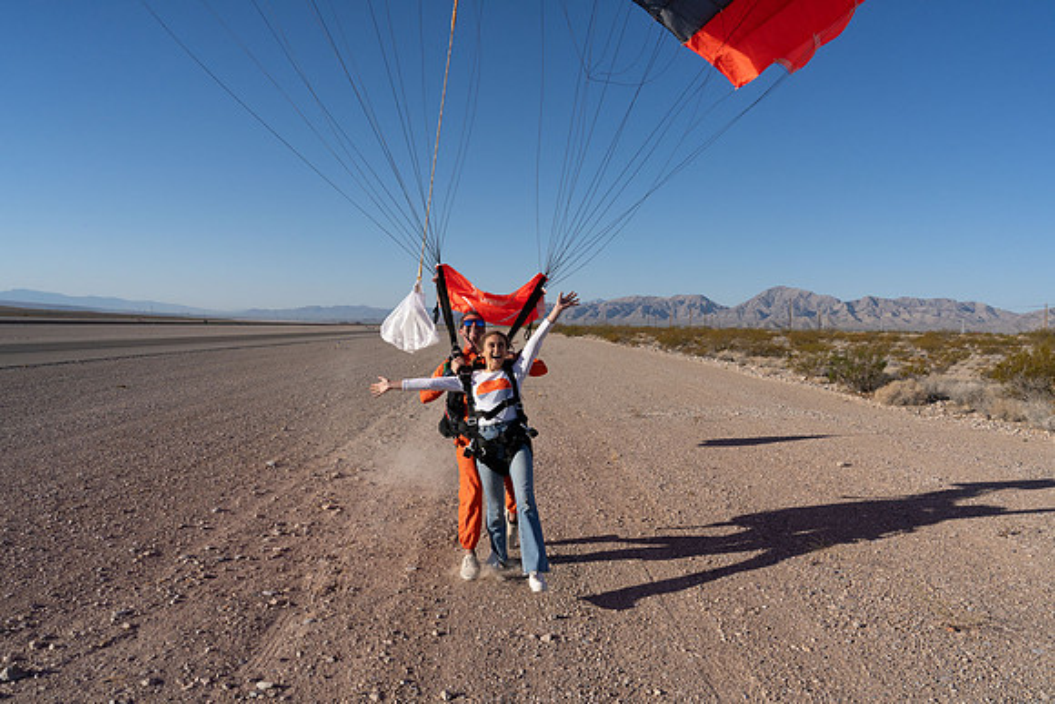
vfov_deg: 53.2
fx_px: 703
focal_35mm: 24
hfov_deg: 73.7
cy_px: 352
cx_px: 528
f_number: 11
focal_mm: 24
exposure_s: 1/2000
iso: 800
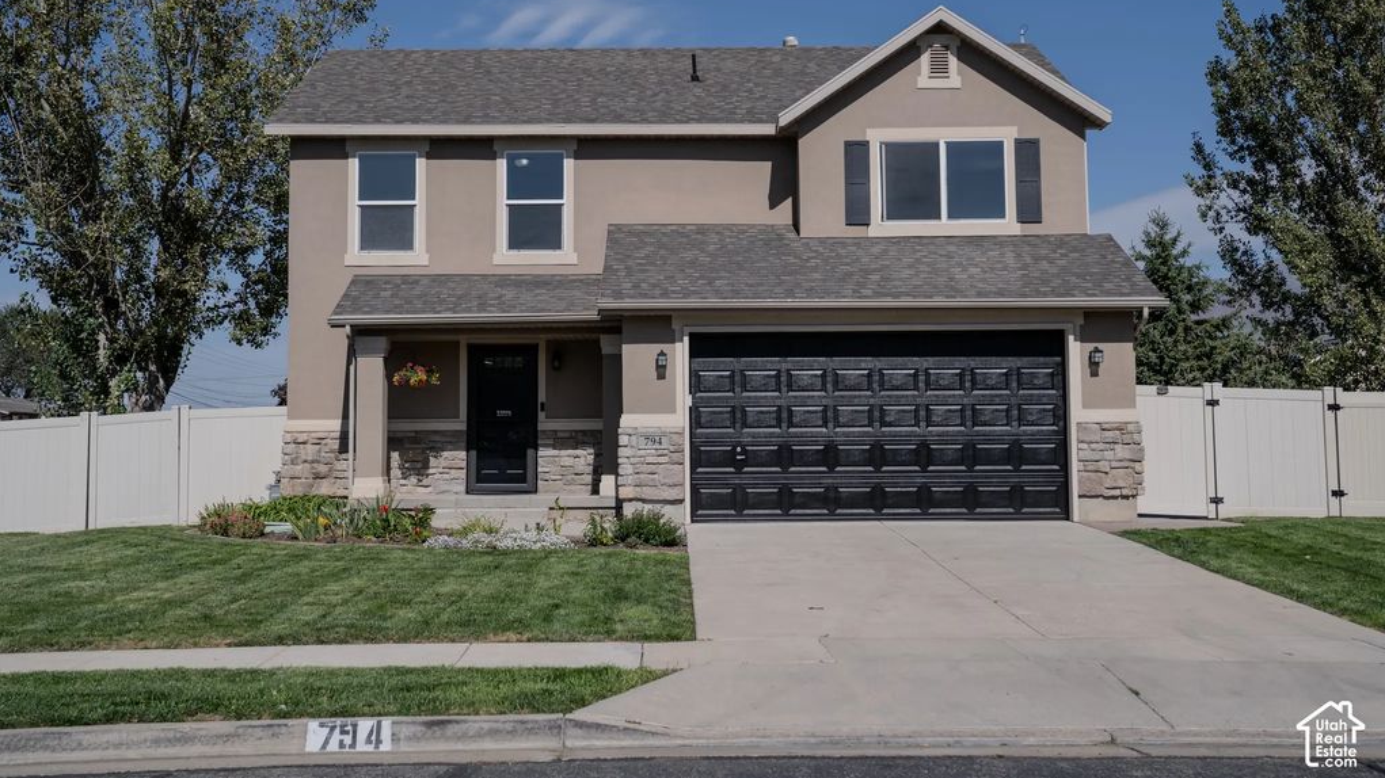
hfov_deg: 46.4
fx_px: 1616
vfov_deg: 27.0
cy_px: 318
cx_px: 677
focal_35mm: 44
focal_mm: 40
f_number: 5
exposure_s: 1/1000
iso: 100
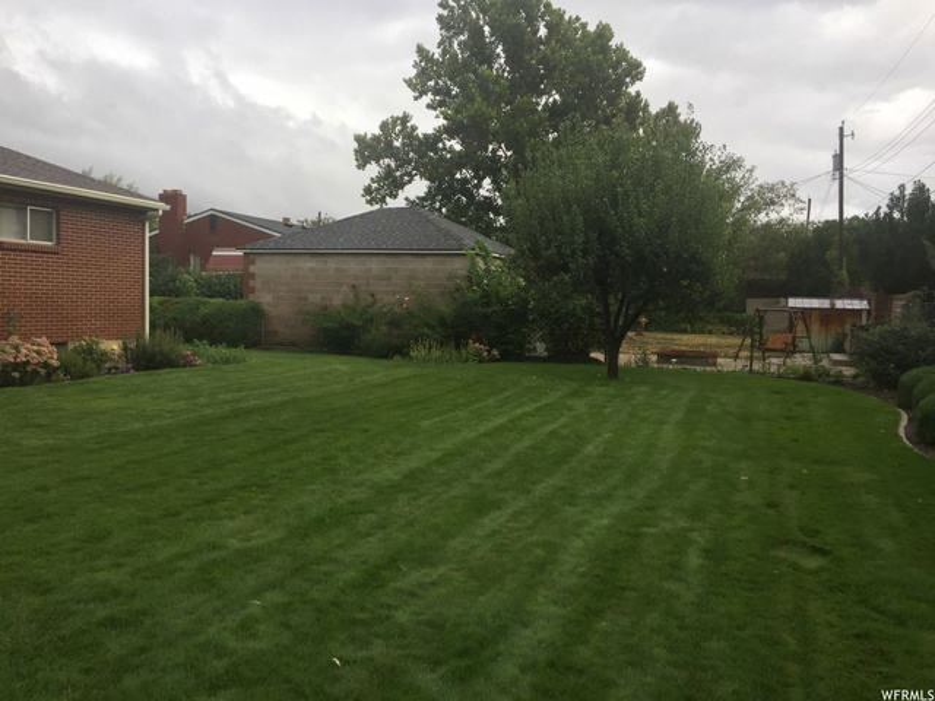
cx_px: 468
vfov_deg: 48.2
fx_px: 783
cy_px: 350
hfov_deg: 61.7
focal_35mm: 29
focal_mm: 4.15
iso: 32
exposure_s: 1/120
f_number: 2.2
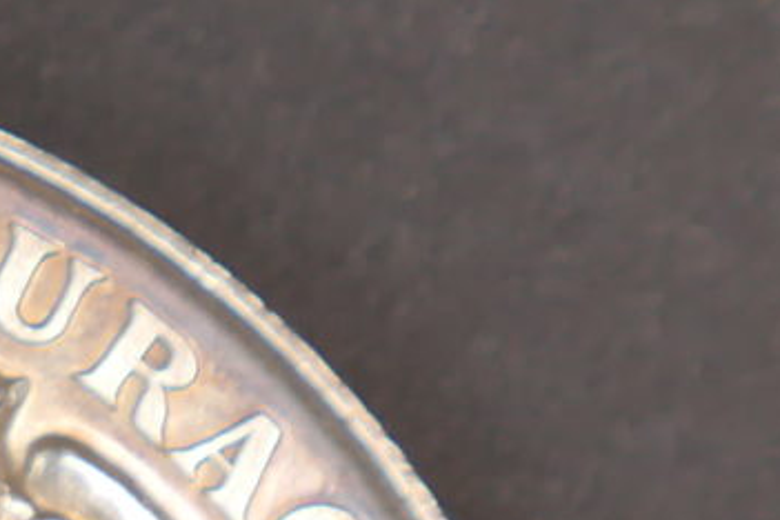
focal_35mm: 415
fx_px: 8991
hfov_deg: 4.9
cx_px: -753
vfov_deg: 3.3
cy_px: 1040
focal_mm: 35
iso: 200
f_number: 3.2
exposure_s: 1/100
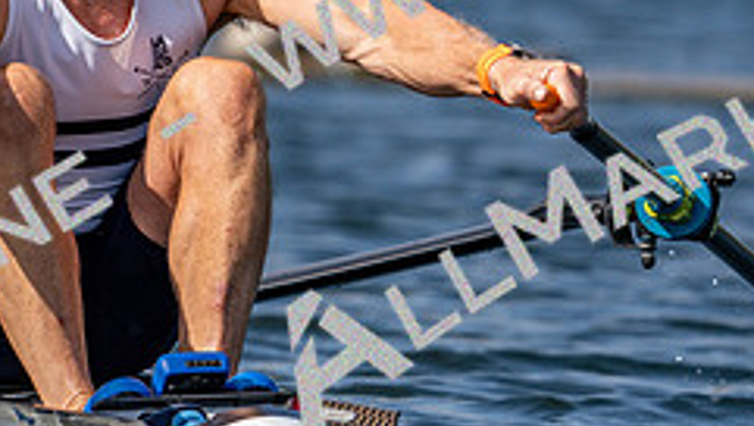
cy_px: 143
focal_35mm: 1009
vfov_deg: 1.2
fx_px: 20189
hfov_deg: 2.1
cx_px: 19
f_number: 6.3
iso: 160
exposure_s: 1/1600
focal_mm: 400
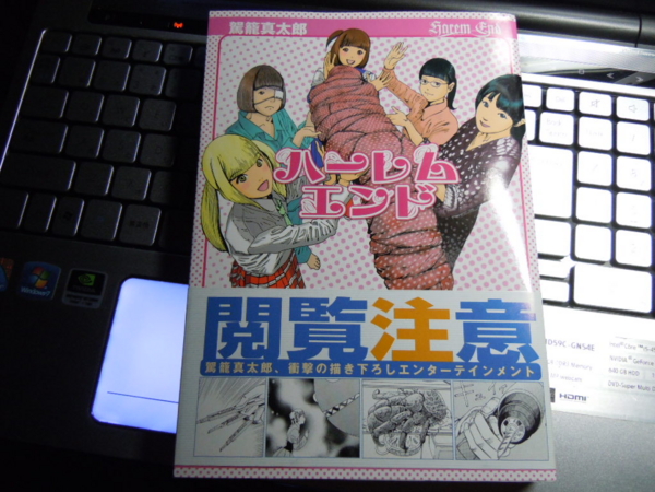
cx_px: 328
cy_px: 246
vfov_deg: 46.8
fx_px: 568
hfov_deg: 60.0
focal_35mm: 30
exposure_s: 1/60
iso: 400
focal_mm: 5.4
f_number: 3.5
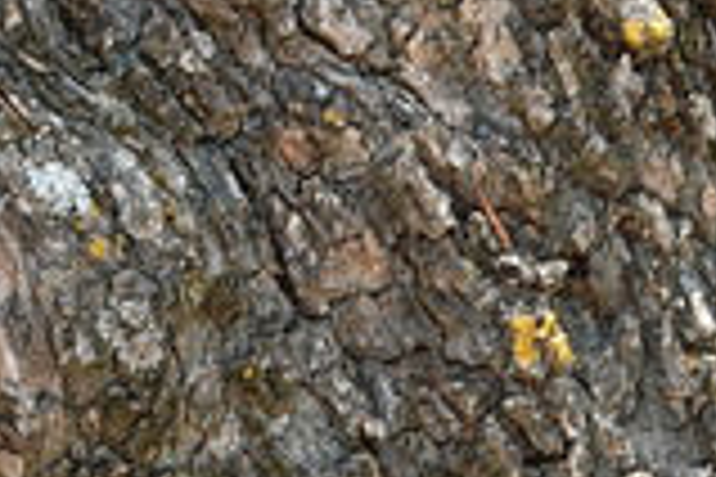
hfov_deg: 4.3
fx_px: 9486
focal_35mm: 477
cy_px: 187
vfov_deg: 2.9
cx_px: -365
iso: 160
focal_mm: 27.24
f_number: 3.5
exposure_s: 1/80
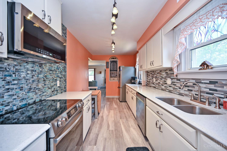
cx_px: 114
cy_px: 76
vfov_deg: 81.2
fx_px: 88
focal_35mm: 14
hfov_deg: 104.3
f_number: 4
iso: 280
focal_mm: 14
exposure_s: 1/60
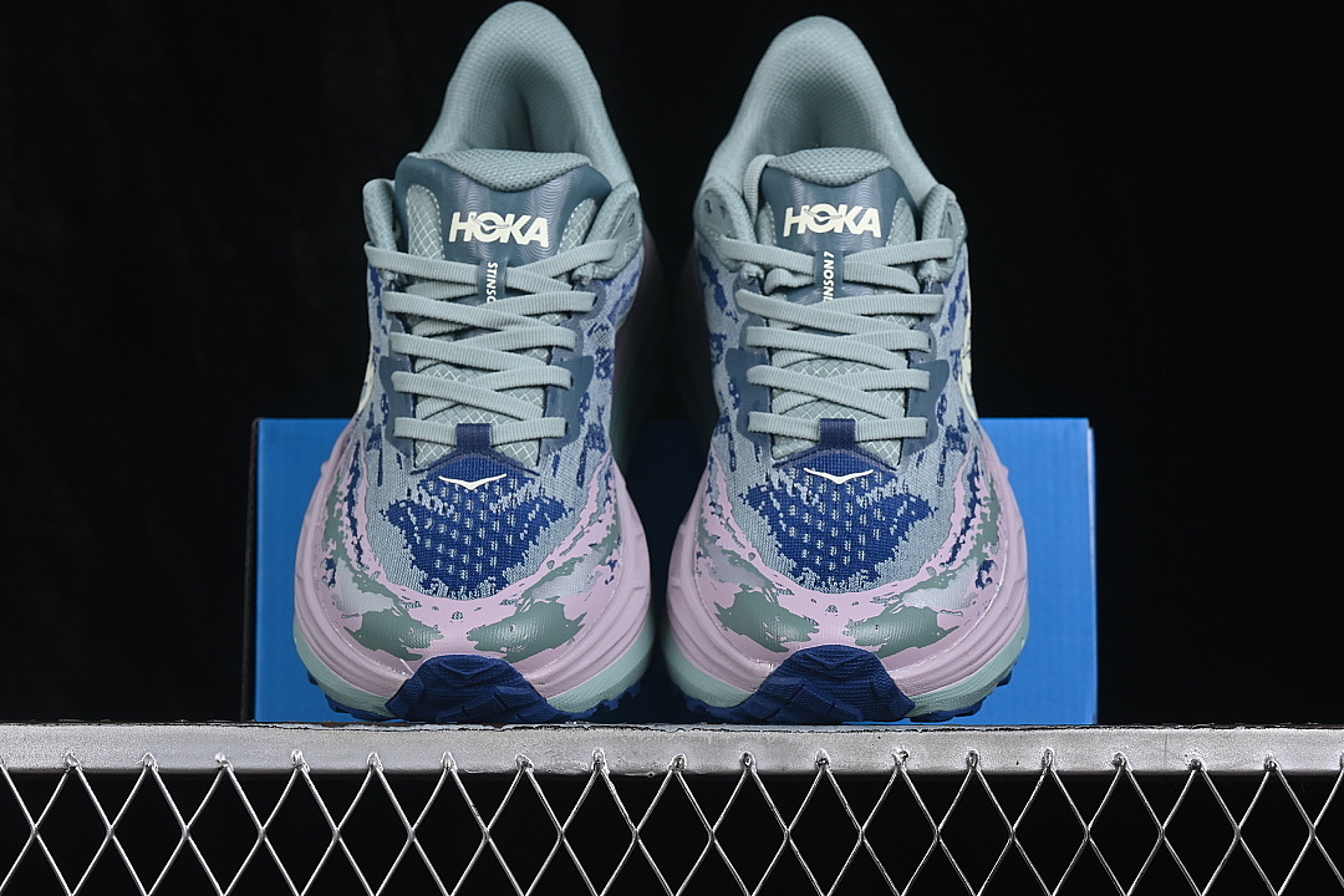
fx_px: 2800
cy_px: 448
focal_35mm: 75
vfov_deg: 18.2
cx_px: 672
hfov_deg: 27.0
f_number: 8
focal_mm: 50
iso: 160
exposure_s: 1/80
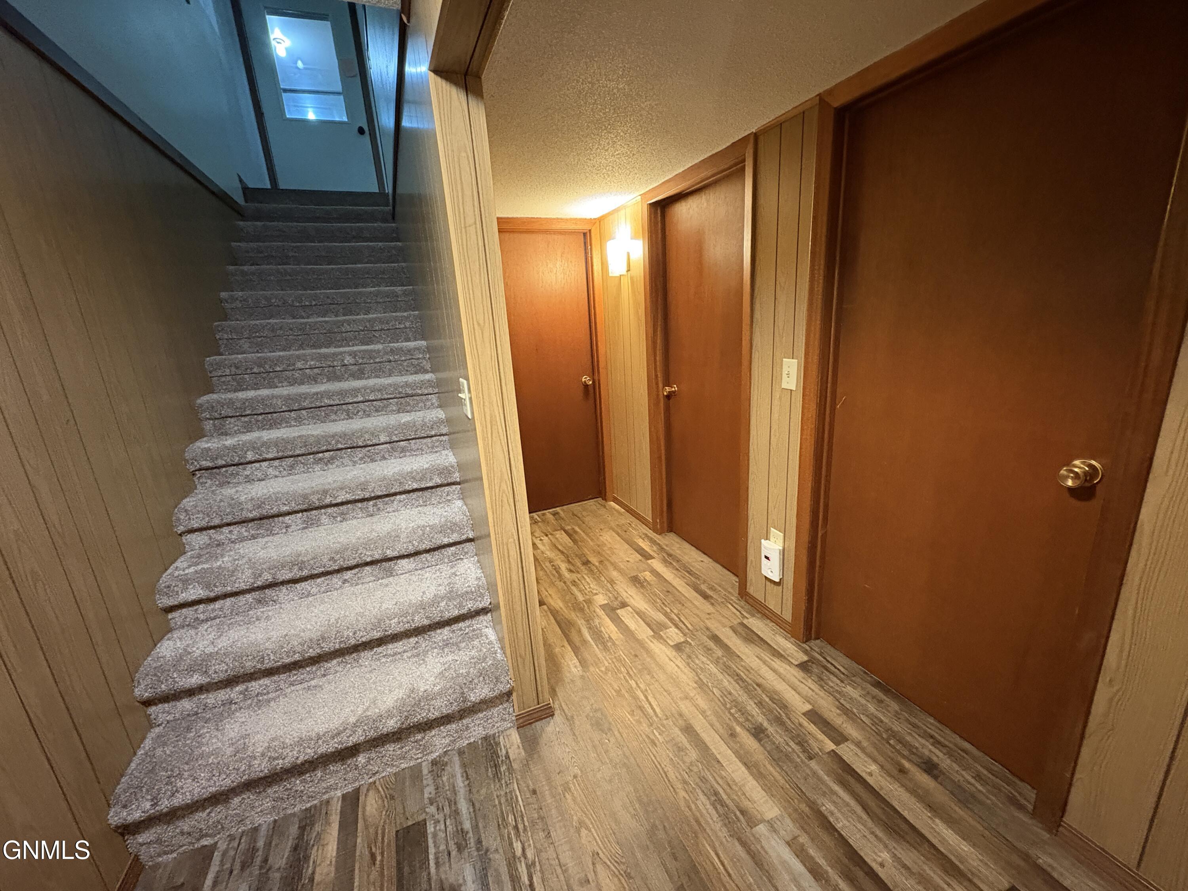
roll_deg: +4.1
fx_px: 480
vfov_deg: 85.7
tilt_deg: -15.2
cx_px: 594
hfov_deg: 102.1
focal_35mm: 14
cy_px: 446
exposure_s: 1/40
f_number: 2.2
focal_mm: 2.22
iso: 800
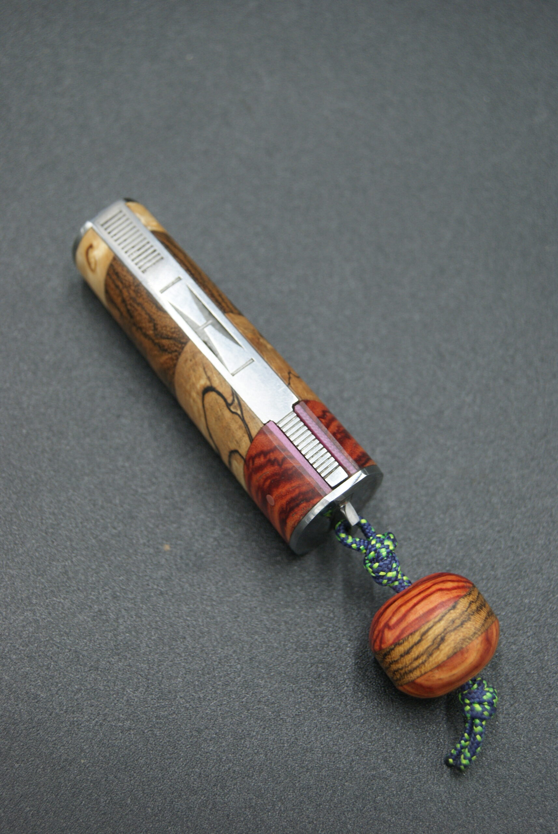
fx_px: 1565
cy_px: 417
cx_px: 279
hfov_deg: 20.2
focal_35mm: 68
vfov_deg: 29.8
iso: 200
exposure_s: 1/80
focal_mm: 45
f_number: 5.6
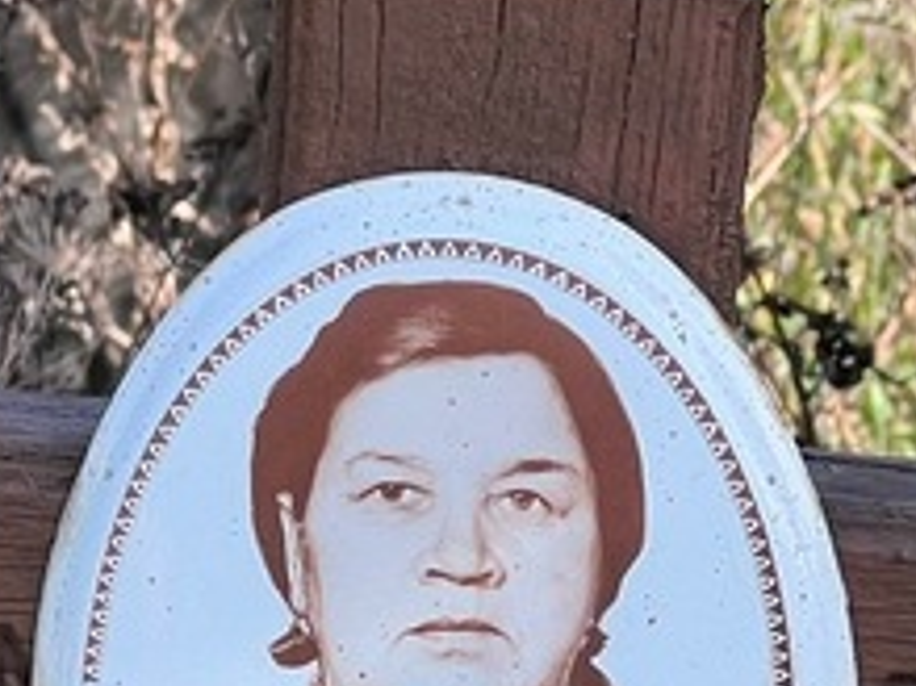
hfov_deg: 7.1
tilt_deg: -19.0
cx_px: 339
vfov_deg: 5.3
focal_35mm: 281
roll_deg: -1.5
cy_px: 690
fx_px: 7432
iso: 32
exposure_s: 1/239
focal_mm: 9
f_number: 2.8
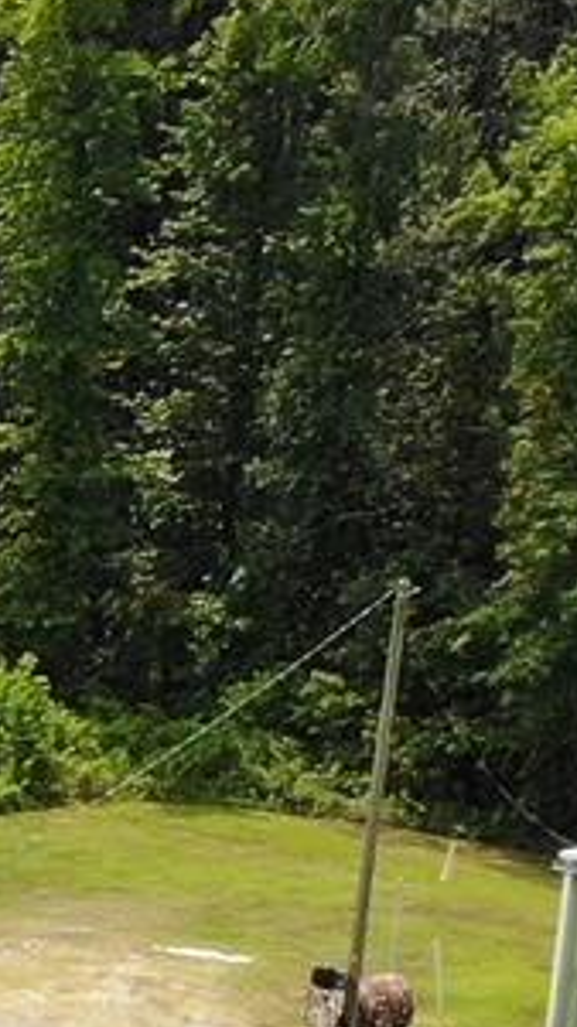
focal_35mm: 176
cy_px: 1235
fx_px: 4794
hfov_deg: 5.8
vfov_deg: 12.0
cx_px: -1762
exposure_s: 1/518
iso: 100
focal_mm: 4.5
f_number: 2.8
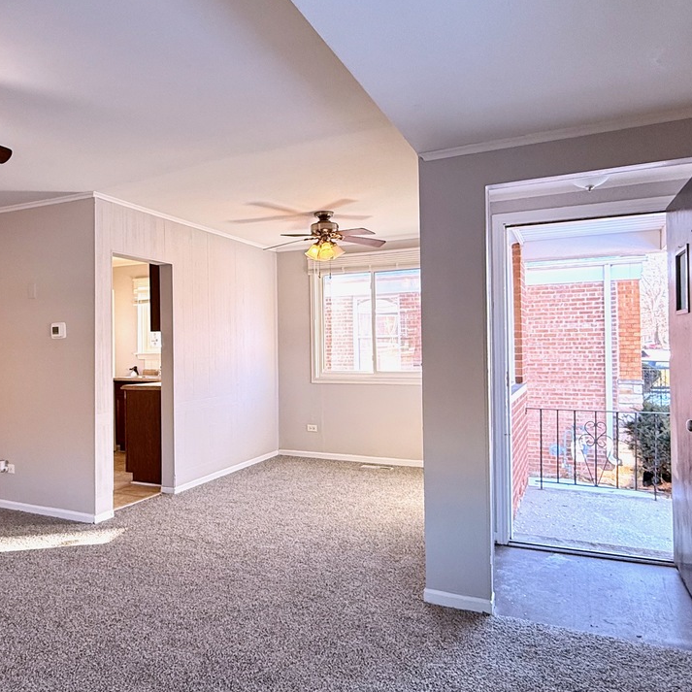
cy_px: 342
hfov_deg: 61.6
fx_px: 565
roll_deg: -0.7
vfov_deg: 62.9
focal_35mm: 25
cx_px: 240
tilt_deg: +0.6
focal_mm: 2.22
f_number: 2.2
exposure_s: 1/120
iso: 80
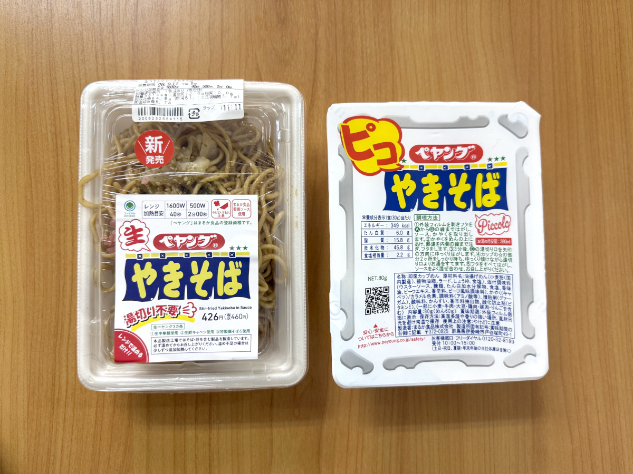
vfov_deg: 56.8
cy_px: 237
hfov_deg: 71.6
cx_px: 316
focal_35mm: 24
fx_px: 439
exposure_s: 1/100
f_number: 1.78
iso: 160
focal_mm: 6.76
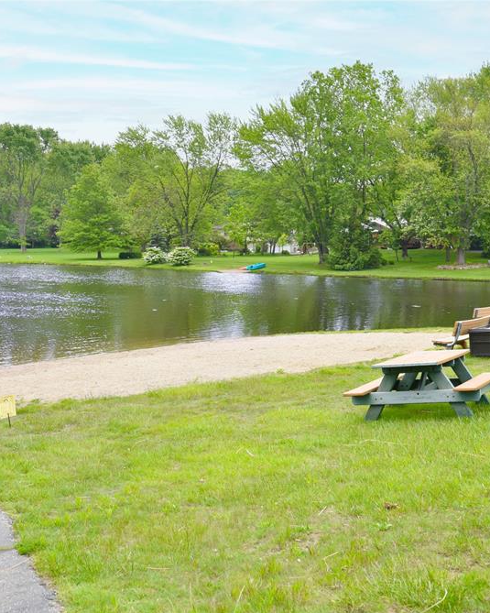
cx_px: 276
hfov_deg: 32.7
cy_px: 312
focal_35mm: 46
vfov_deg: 40.3
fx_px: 834
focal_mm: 32
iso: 320
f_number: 7.1
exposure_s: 1/200
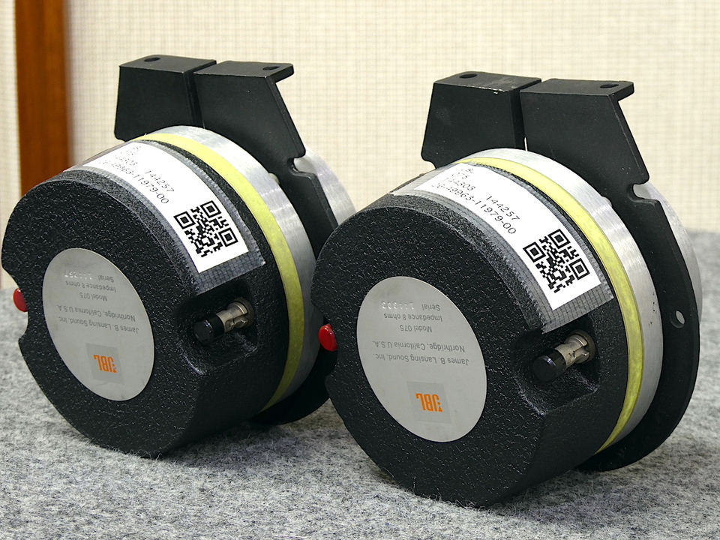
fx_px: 2205
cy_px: 270
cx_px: 360
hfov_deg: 18.5
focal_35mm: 106
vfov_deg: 14.0
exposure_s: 1/2
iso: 100
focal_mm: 19
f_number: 5.1
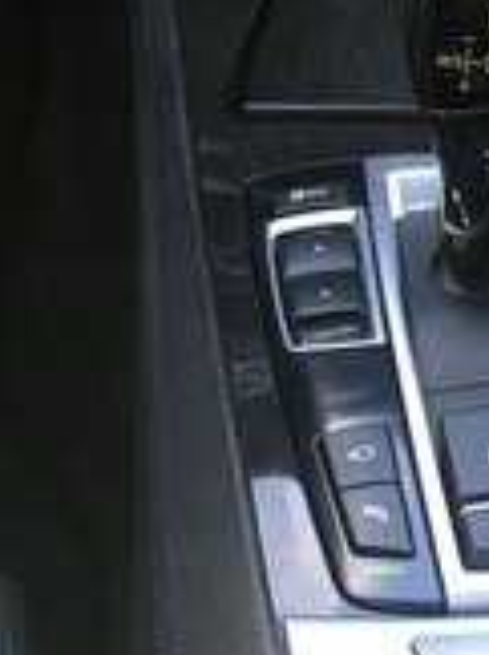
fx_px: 1681
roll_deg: -5.4
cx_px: 614
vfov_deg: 20.3
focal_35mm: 89
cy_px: -178
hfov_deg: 15.8
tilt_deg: -30.9
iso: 40
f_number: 2.2
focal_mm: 4.15
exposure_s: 1/33
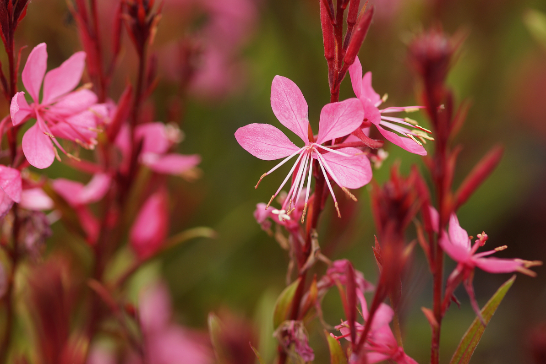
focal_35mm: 151
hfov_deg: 13.6
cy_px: 182
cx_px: 272
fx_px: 2290
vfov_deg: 9.1
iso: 100
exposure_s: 1/160
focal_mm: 100
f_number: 3.2
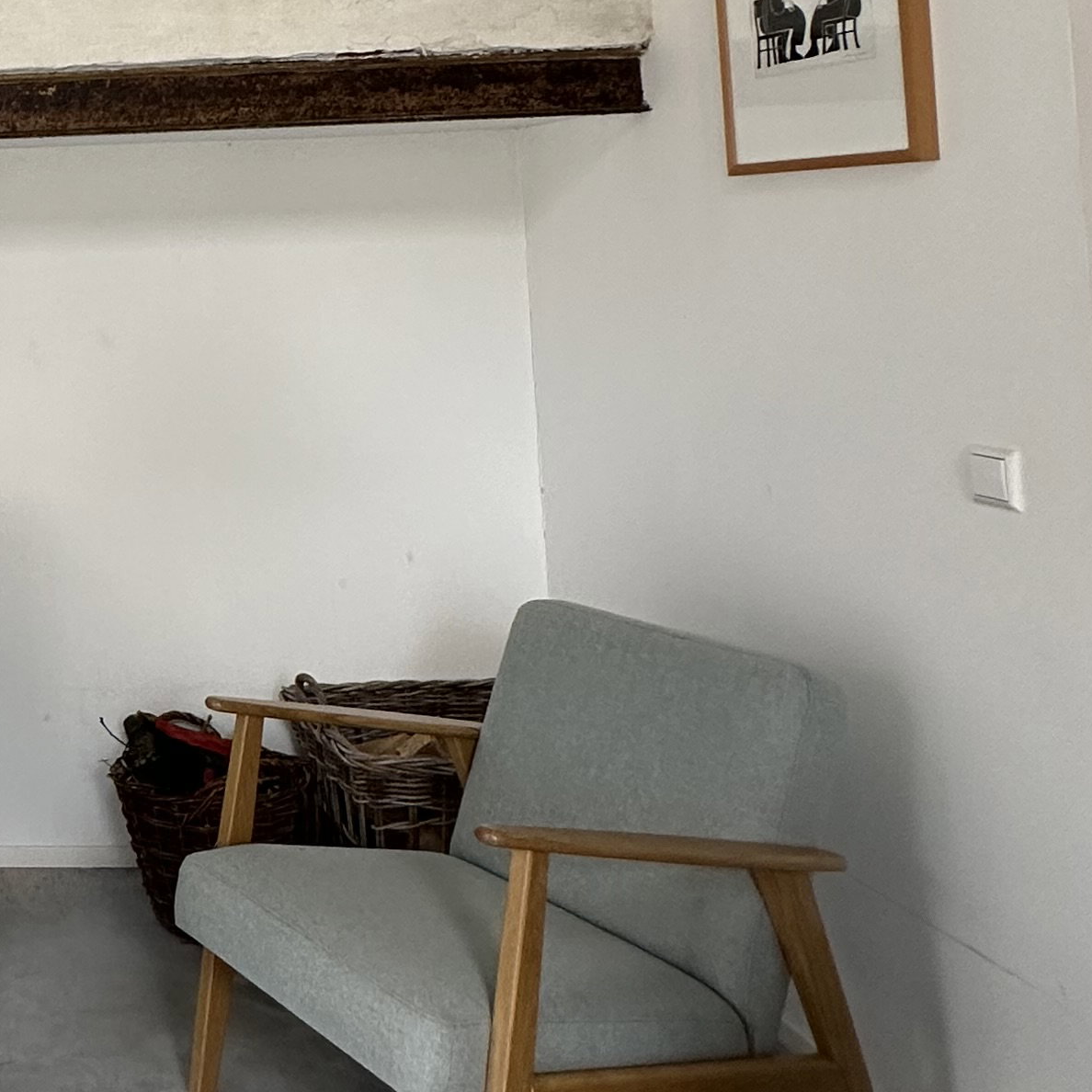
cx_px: -279
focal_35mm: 42
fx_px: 1499
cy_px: 195
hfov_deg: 31.9
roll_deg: +1.6
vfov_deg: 38.3
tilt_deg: +2.6
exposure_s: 1/99
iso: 125
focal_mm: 2.22
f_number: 2.2
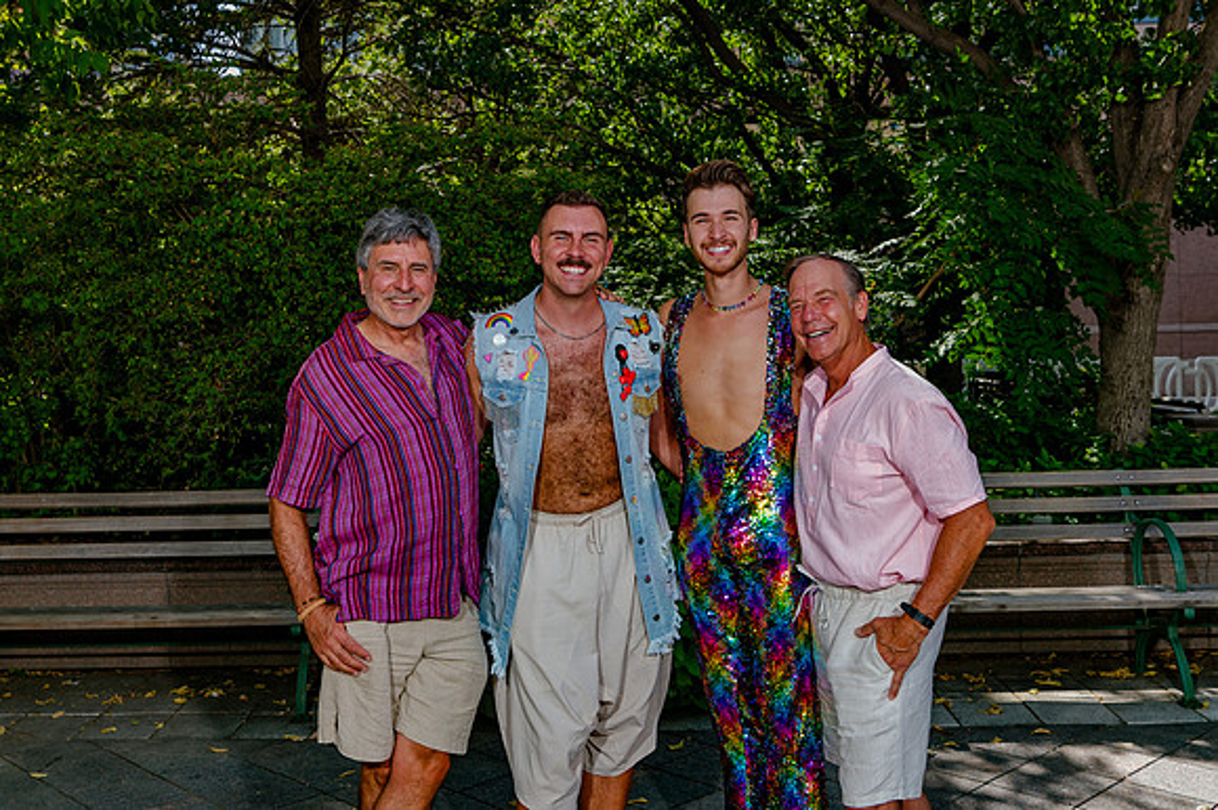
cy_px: 330
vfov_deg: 32.5
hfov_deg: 47.3
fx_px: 1388
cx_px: 570
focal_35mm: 41
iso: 200
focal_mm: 34
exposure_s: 1/160
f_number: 7.1
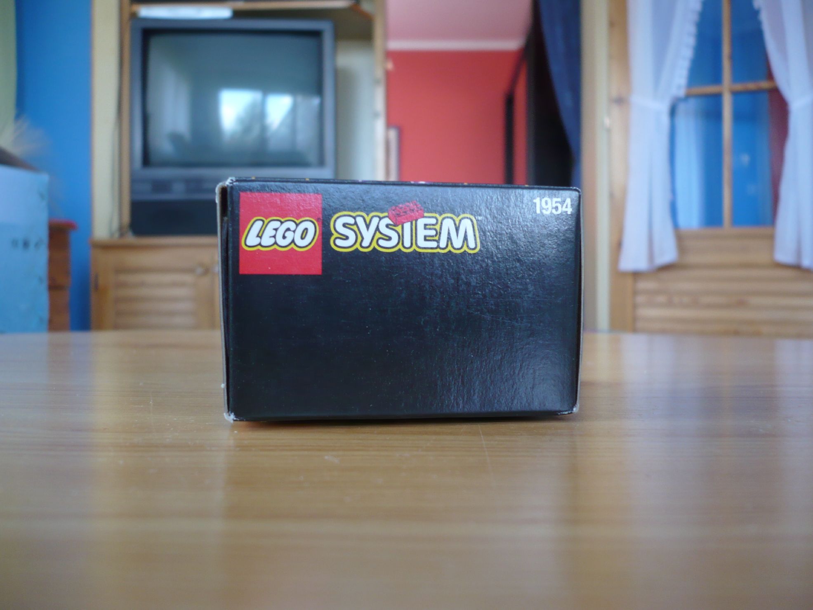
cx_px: 406
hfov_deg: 52.6
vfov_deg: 40.7
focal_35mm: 35
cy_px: 305
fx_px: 822
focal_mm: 5.8
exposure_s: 1/20
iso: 100
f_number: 2.8
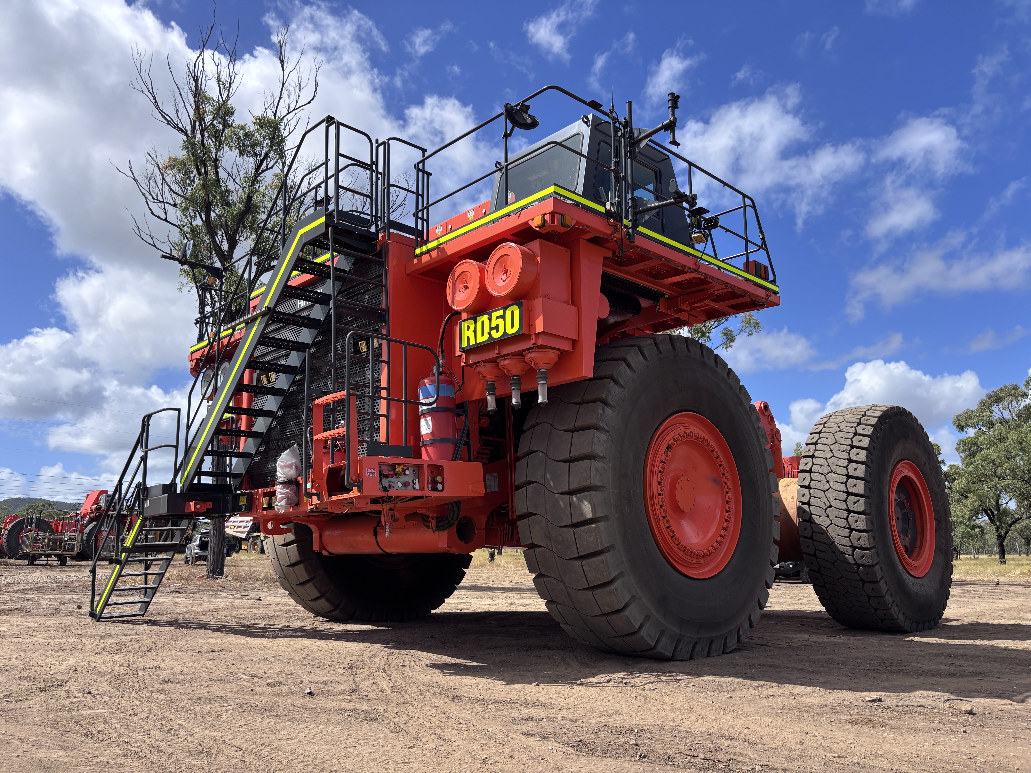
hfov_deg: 67.3
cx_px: 516
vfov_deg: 53.1
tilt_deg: +11.8
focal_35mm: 26
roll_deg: +0.7
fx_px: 774
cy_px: 386
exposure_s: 1/3311
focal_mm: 5.96
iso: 50
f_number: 1.6
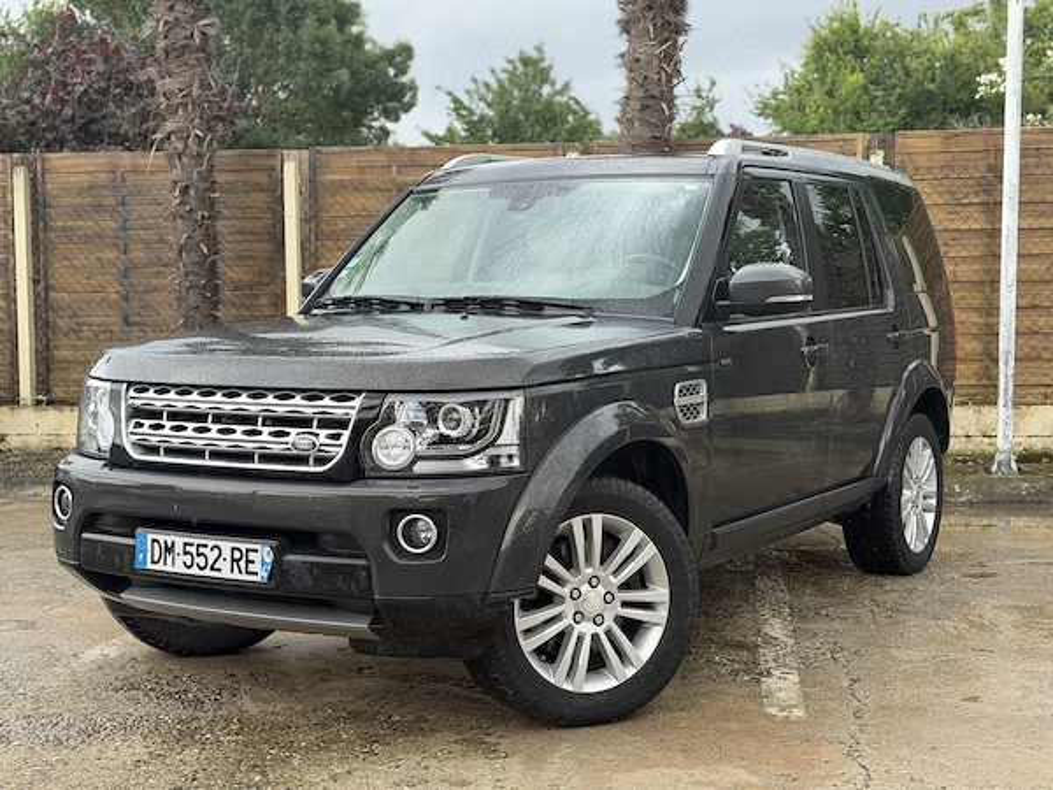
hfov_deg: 39.7
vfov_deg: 30.3
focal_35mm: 48
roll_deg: -2.7
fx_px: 1460
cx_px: 526
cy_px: 395
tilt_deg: -4.9
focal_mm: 6.76
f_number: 1.78
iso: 80
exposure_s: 1/282
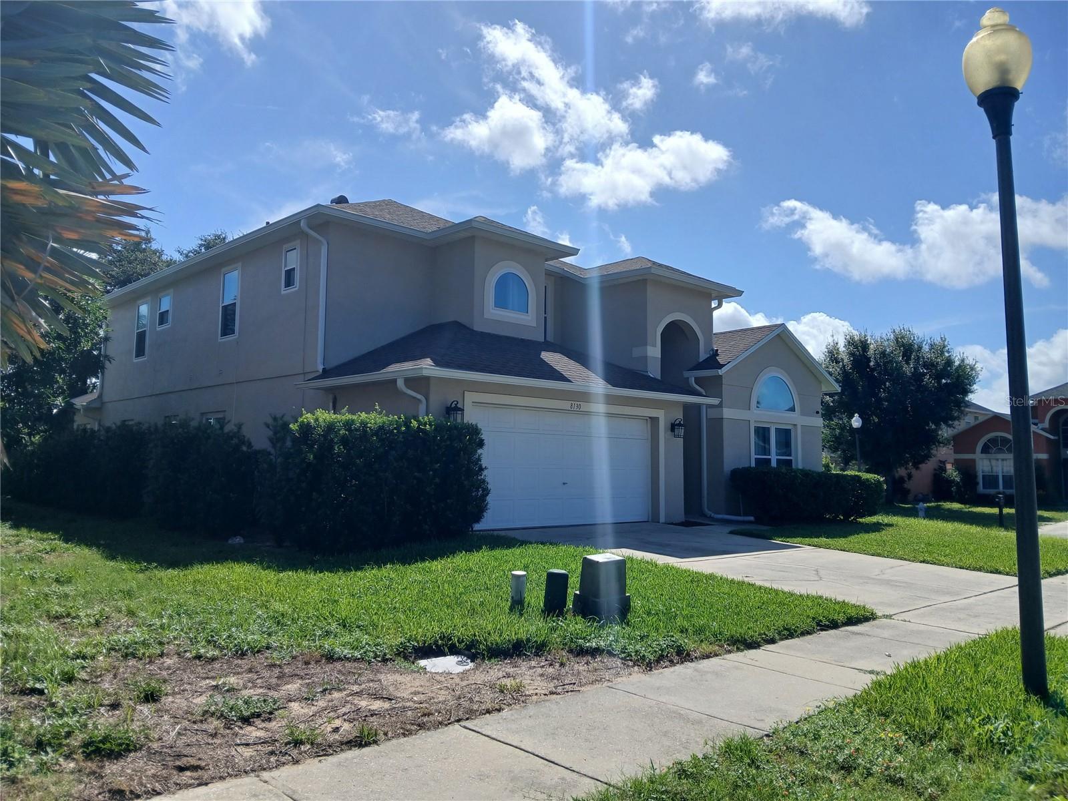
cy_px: 400
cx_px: 534
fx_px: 802
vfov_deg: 53.1
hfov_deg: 67.3
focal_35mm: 26
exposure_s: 1/1127
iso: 20
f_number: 1.8
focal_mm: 3.98
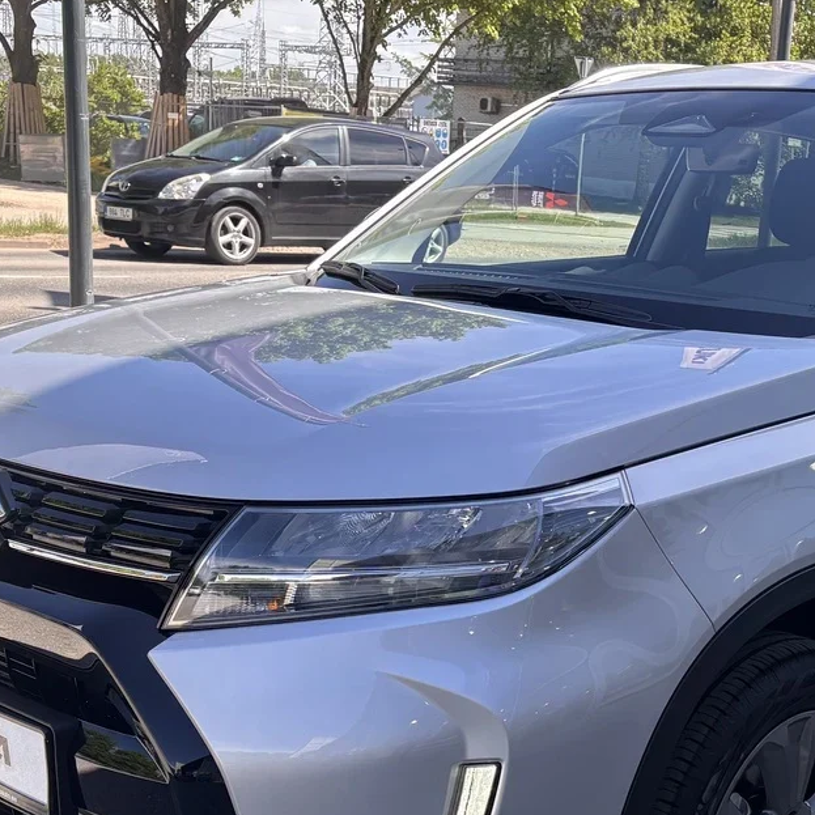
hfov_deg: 28.6
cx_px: 617
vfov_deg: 28.5
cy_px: 636
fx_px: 1572
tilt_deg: -17.2
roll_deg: -3.9
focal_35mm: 59
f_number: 1.6
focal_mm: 5.96
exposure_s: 1/758
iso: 50
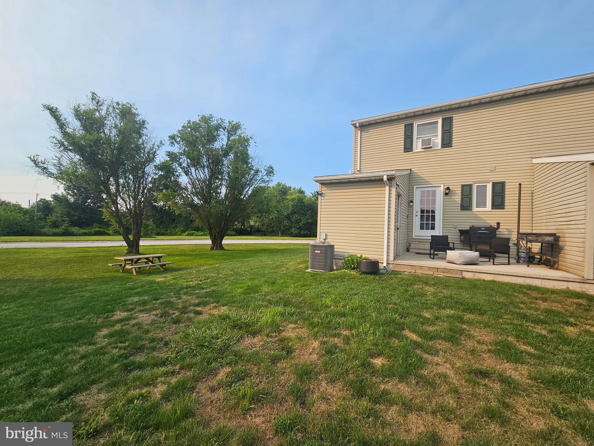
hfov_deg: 106.2
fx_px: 223
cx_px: 297
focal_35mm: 13
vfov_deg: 89.9
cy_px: 223
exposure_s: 1/2000
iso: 50
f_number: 2.2
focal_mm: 2.2
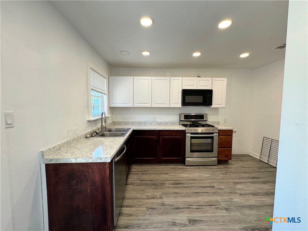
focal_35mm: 14
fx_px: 125
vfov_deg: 85.7
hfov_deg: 102.1
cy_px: 116
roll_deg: -0.3
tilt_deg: -3.8
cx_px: 154
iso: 125
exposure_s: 1/120
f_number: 2.2
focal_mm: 2.22
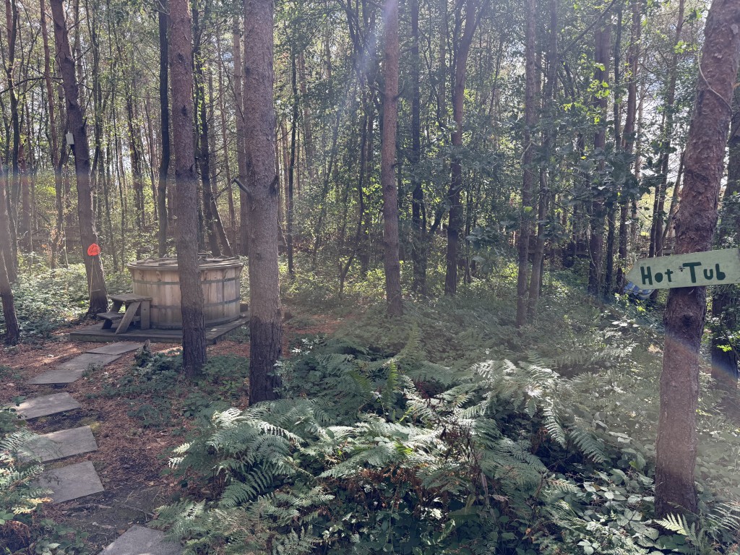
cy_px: 278
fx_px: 513
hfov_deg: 71.6
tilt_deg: -6.0
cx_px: 370
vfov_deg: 56.8
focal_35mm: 24
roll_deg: -0.2
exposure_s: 1/453
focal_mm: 6.76
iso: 100
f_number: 1.78
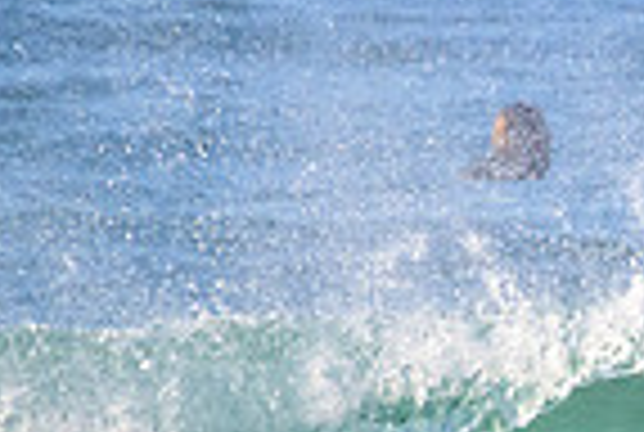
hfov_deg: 0.6
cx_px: 1175
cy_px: 259
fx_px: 57991
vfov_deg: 0.4
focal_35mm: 3235
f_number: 11
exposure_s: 1/1250
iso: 1250
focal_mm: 800
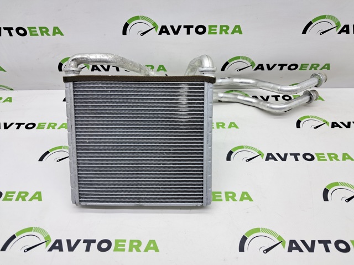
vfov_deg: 51.3
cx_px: 177
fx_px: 276
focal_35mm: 27
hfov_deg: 65.4
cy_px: 132
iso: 50
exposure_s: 1/50
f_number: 1.8
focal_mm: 4
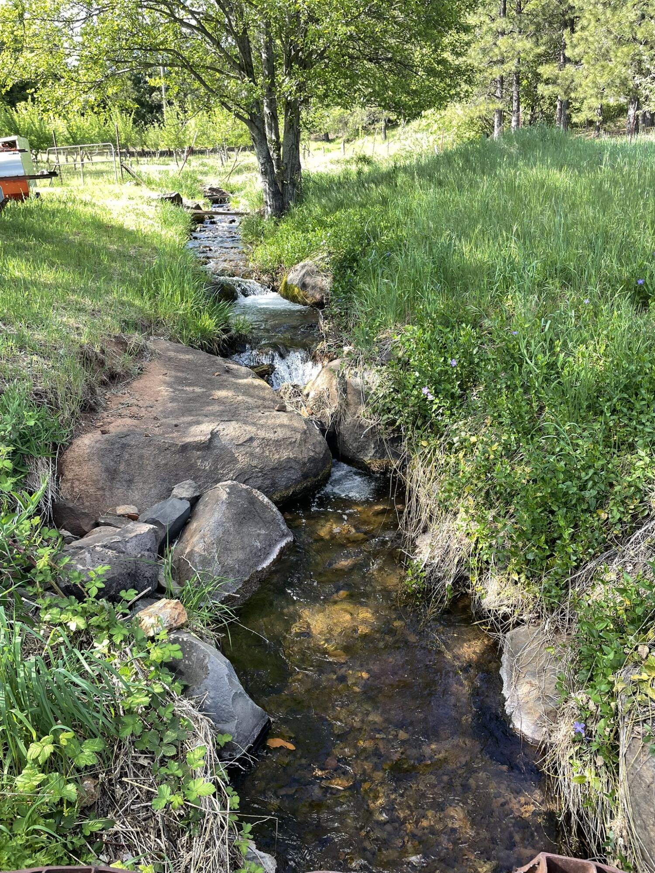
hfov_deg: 53.1
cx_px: 328
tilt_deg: -19.8
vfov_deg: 67.3
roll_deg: +0.9
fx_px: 656
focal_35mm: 26
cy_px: 436
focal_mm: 4.2
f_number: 1.6
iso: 32
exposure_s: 1/321
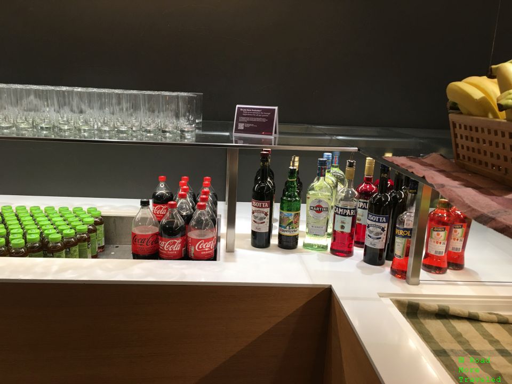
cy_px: 192
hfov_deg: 61.7
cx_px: 256
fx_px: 429
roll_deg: -2.0
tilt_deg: -12.2
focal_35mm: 29
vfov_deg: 48.2
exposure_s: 1/33
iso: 40
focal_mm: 4.15
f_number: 2.2
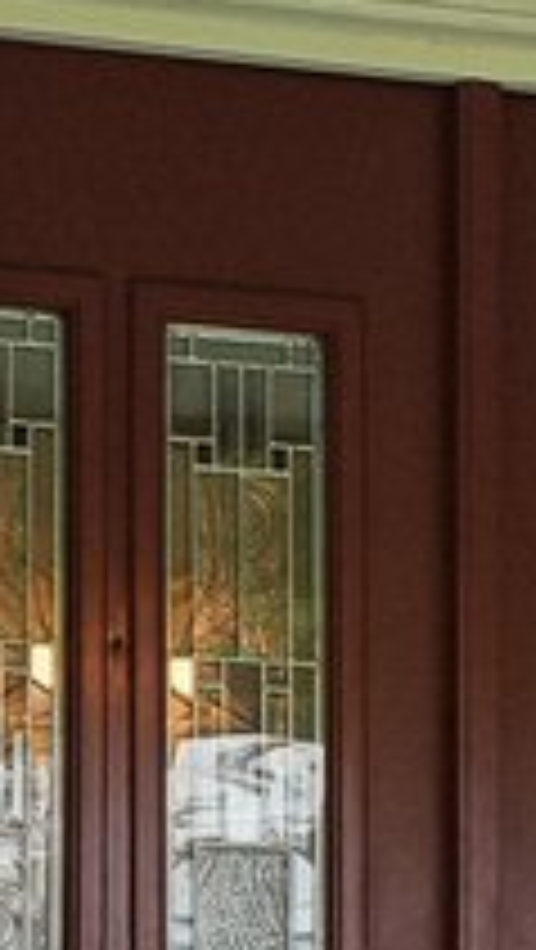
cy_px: 2181
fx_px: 7187
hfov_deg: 4.2
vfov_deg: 7.2
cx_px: 1284
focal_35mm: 285
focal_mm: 28
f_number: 5.6
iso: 400
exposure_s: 1/200
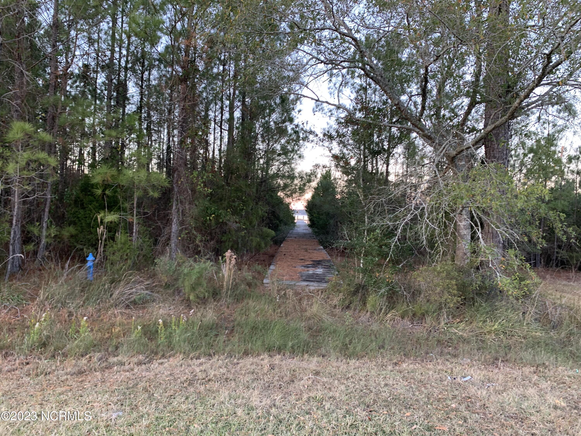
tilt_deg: -1.6
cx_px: 290
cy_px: 218
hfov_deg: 67.3
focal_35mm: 26
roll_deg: -1.8
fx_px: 436
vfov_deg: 53.1
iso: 100
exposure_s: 1/60
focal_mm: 4.25
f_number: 1.8
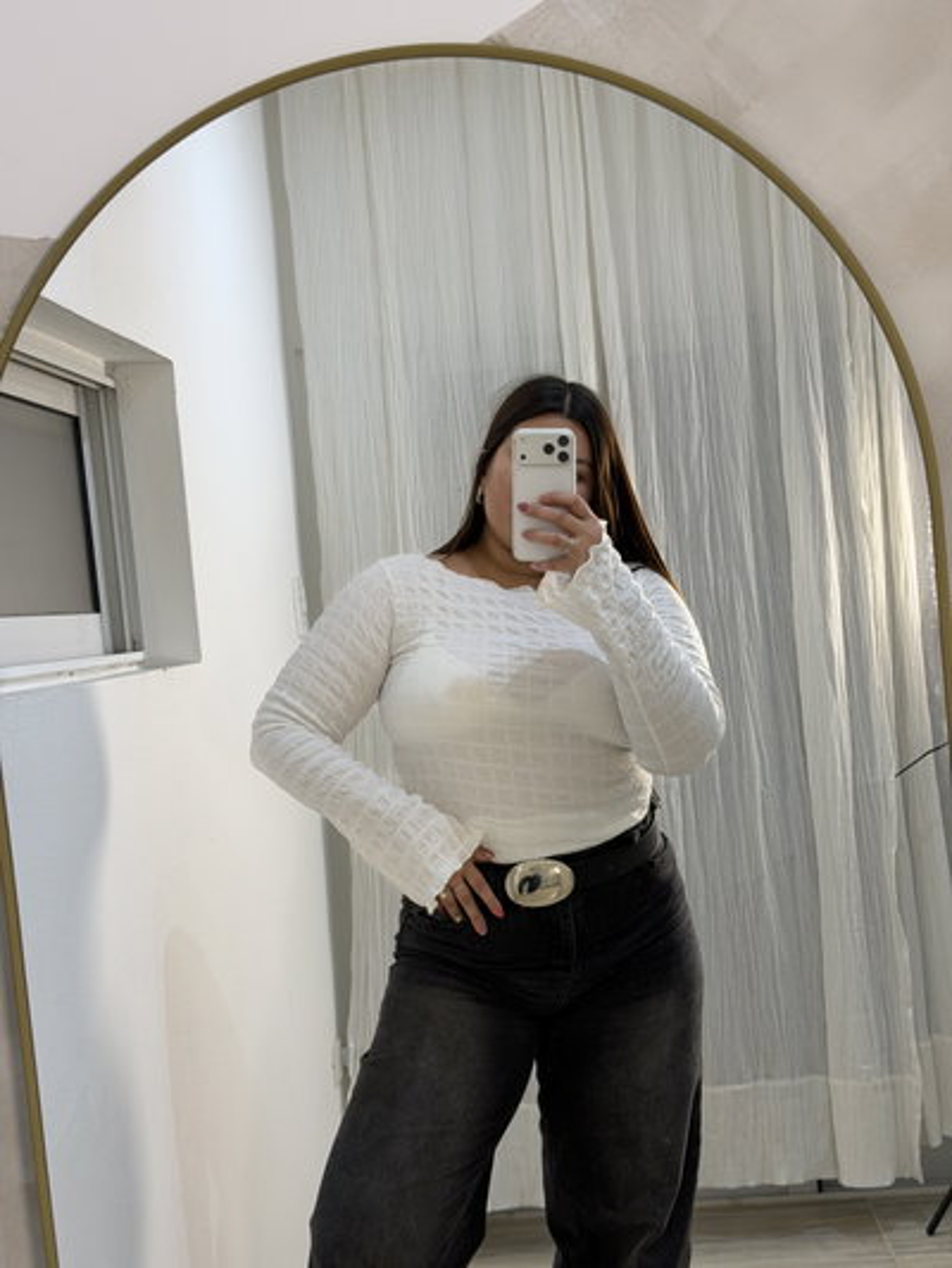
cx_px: 476
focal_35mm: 48
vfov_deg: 39.6
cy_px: 634
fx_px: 1759
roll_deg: +5.8
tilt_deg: -9.9
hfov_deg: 30.3
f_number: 1.78
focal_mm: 6.76
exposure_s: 1/100
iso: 50
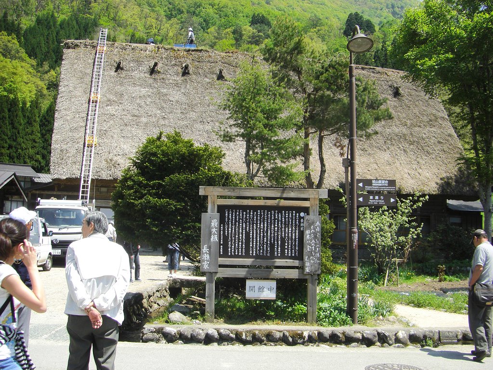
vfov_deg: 37.7
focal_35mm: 38
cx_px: 246
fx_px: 541
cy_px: 185
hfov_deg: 49.0
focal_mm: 6.3
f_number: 4.6
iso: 50
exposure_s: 1/200
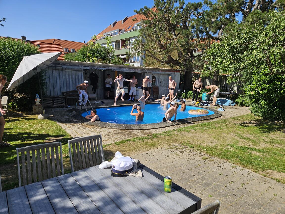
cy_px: 107
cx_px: 142
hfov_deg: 73.9
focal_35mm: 23
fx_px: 189
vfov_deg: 58.9
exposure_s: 1/1941
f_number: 1.8
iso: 25
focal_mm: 5.4
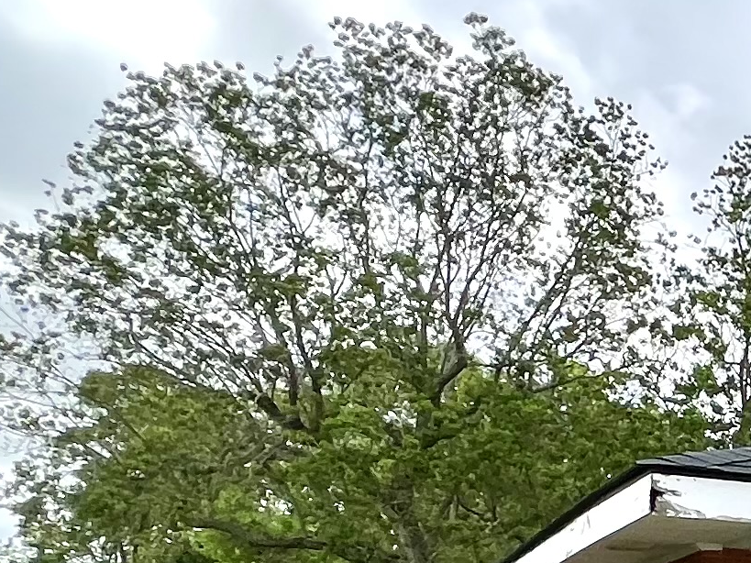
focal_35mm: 64
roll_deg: +1.6
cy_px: 856
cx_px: 1499
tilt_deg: -6.5
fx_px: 1388
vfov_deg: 19.7
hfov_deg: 18.9
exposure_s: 1/919
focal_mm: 1.57
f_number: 1.8
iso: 32
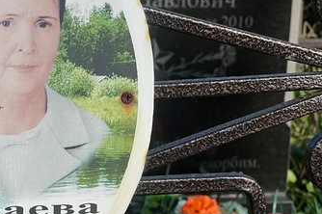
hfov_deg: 10.6
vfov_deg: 7.1
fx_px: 1716
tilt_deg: -15.1
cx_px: 13
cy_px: 129
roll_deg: -0.6
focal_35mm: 192
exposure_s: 1/911
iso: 32
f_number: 2.8
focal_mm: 9
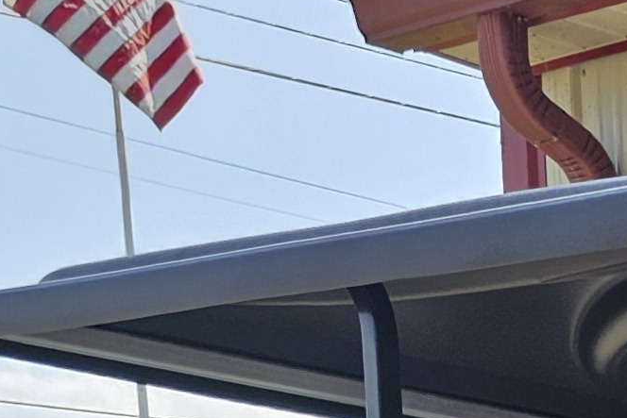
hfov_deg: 12.2
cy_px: 1332
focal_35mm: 144
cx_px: 1342
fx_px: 2508
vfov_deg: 8.0
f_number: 1.7
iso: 10
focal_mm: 6.3
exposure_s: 1/294
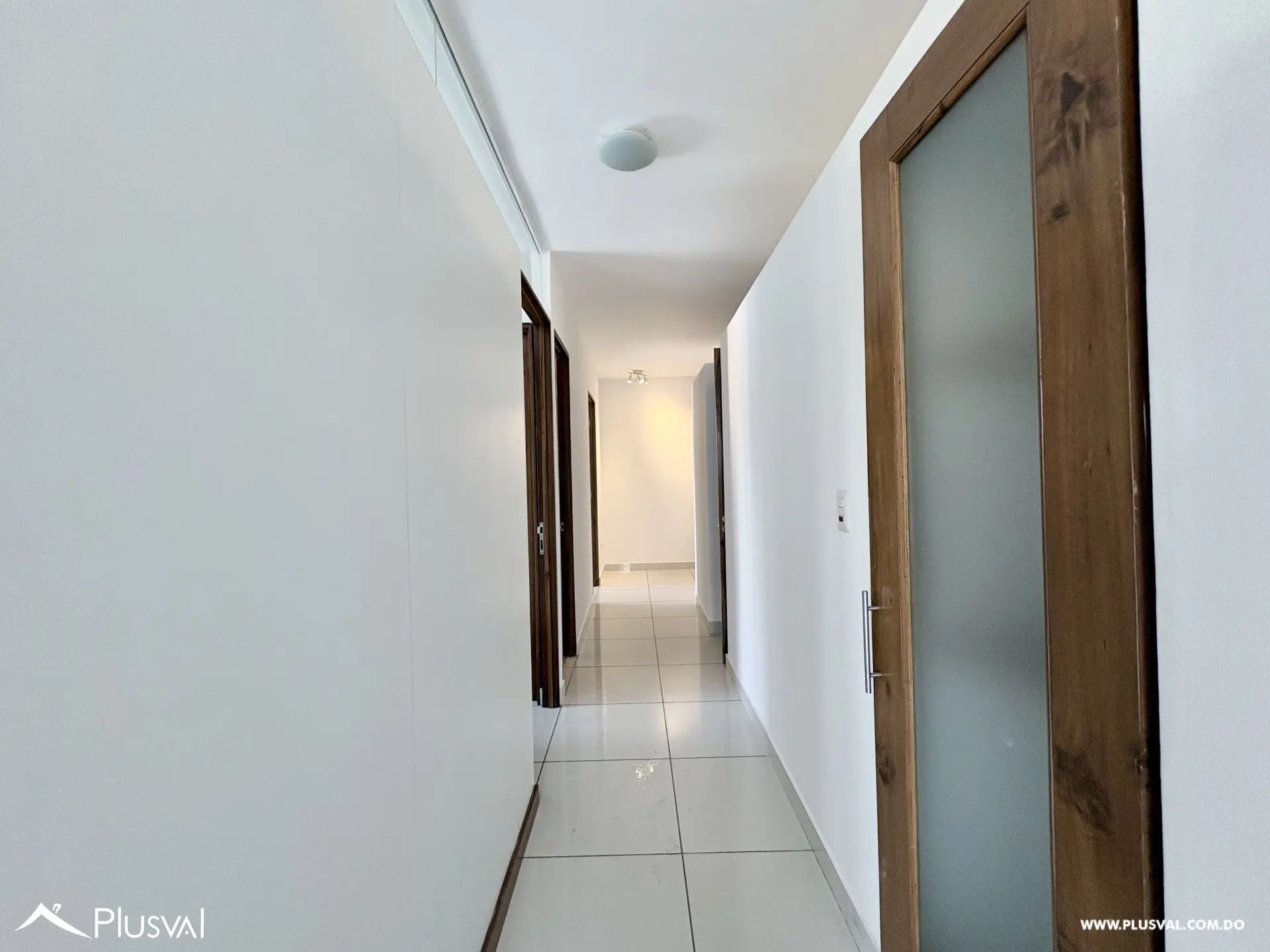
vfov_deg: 85.7
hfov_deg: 102.1
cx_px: 635
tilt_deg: +0.5
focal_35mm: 14
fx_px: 514
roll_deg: +2.3
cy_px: 476
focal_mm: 2.22
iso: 250
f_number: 2.2
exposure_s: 1/60
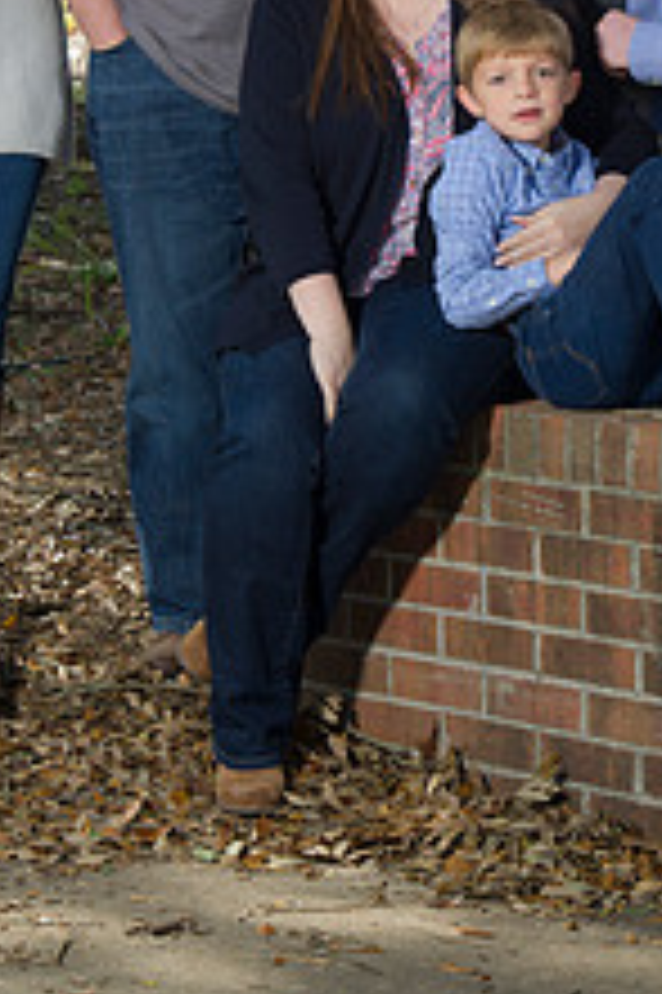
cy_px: 135
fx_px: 5912
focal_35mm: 214
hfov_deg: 6.4
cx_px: 299
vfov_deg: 9.6
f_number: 6.3
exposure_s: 1/125
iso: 160
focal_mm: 105
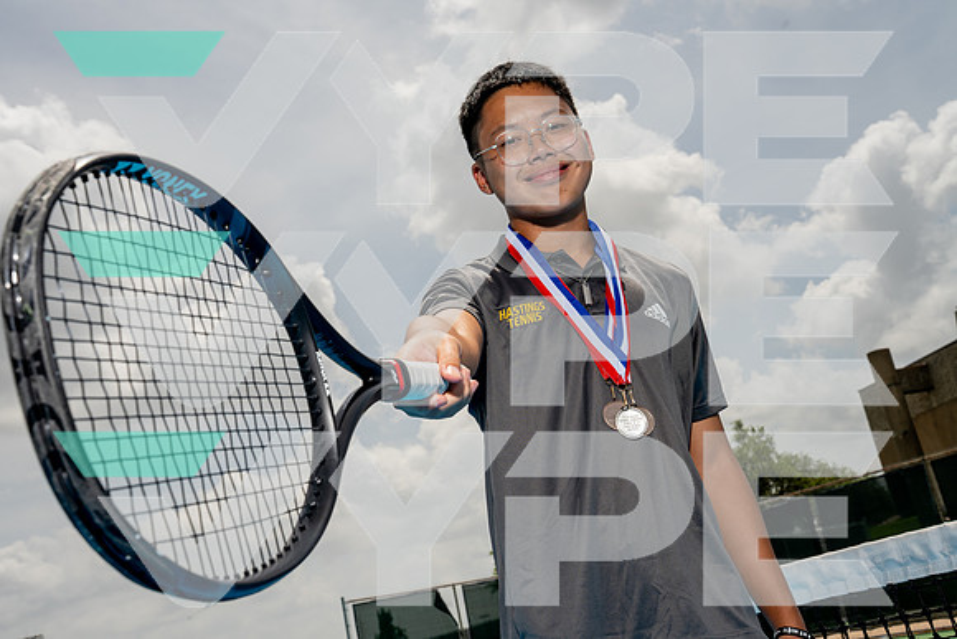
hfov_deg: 41.9
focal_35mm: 47
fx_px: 1250
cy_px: 320
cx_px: 478
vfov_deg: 28.7
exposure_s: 1/200
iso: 100
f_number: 11
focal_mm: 47
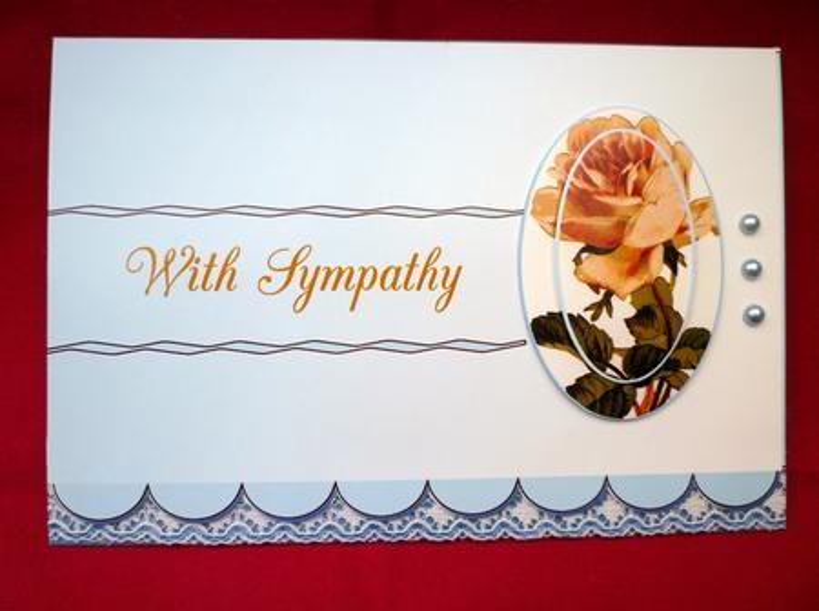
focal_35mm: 29
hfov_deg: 61.7
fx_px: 685
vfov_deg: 48.1
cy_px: 306
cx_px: 410
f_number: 3.3
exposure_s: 1/30
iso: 80
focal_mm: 5.2
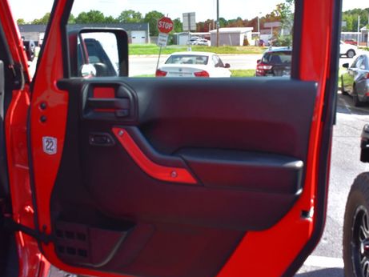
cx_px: 191
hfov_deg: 51.3
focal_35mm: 36
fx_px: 384
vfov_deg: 39.5
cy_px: 113
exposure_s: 1/250
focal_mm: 18
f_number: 10
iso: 400
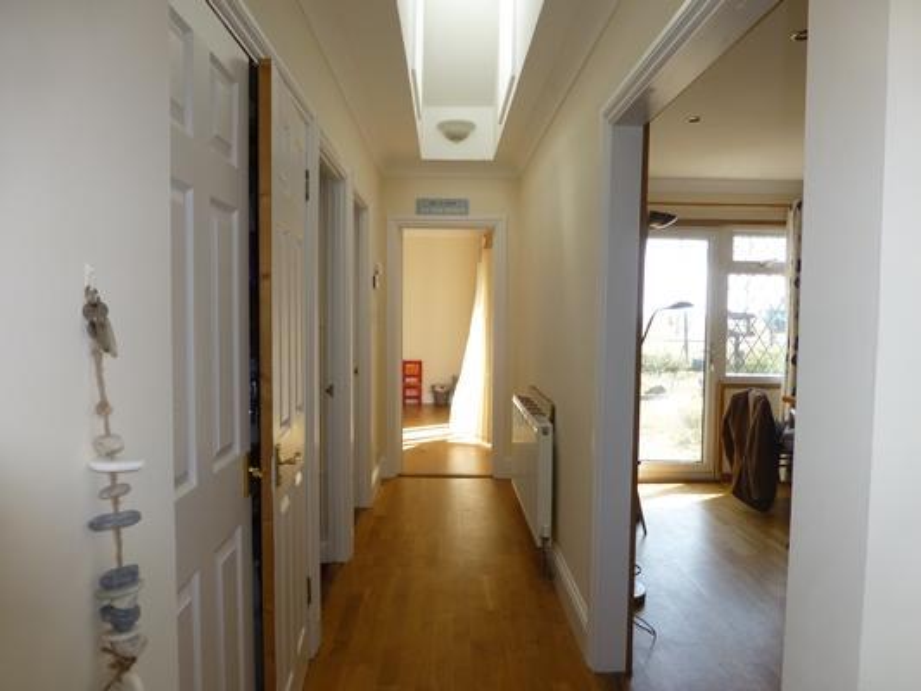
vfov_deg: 56.8
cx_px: 460
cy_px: 346
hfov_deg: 71.6
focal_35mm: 24
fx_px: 639
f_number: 3.5
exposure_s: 1/100
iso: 100
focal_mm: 4.3
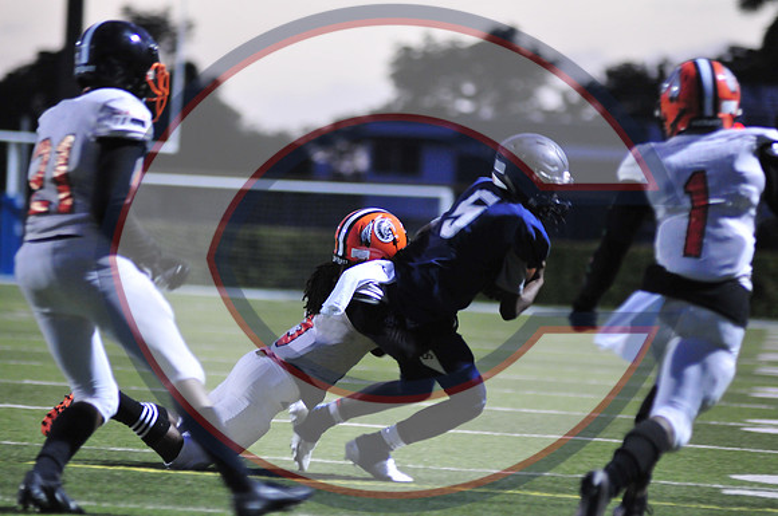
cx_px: 389
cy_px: 258
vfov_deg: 5.9
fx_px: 5018
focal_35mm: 232
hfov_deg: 8.9
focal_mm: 155
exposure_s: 1/125
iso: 1600
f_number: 2.8
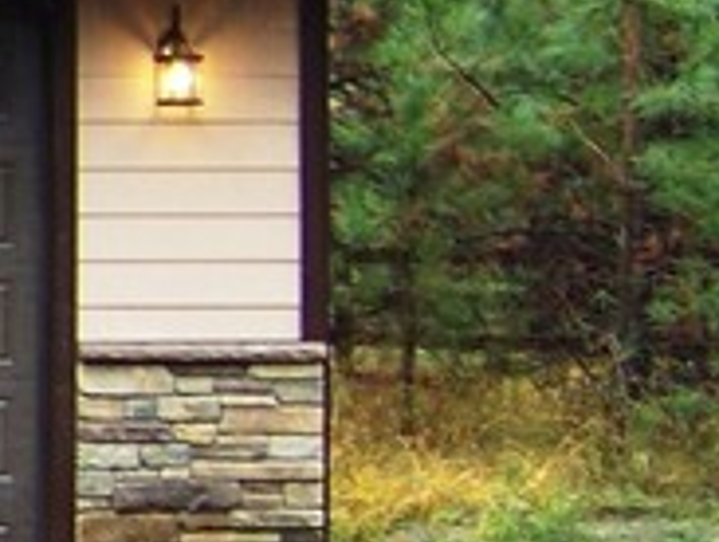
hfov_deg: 8.6
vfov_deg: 7.4
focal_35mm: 201
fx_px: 4183
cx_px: -1242
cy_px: 161
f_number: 2.8
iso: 64
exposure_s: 1/40
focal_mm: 5.85
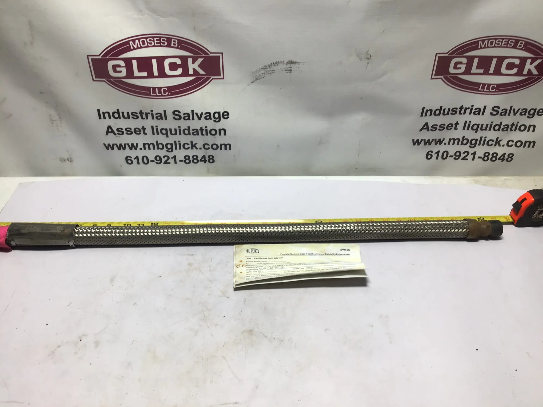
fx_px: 486
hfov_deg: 58.4
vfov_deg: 45.4
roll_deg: -2.4
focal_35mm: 31
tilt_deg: -37.1
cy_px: 204
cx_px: 272
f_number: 2.4
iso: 25
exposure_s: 1/122
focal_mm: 3.3
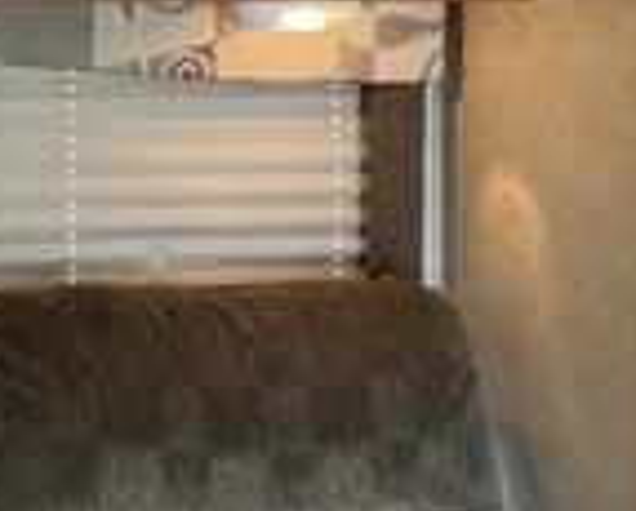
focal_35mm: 79
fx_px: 1490
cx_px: -67
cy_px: -84
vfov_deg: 18.6
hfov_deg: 22.7
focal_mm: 3
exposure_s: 1/60
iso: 80
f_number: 1.8
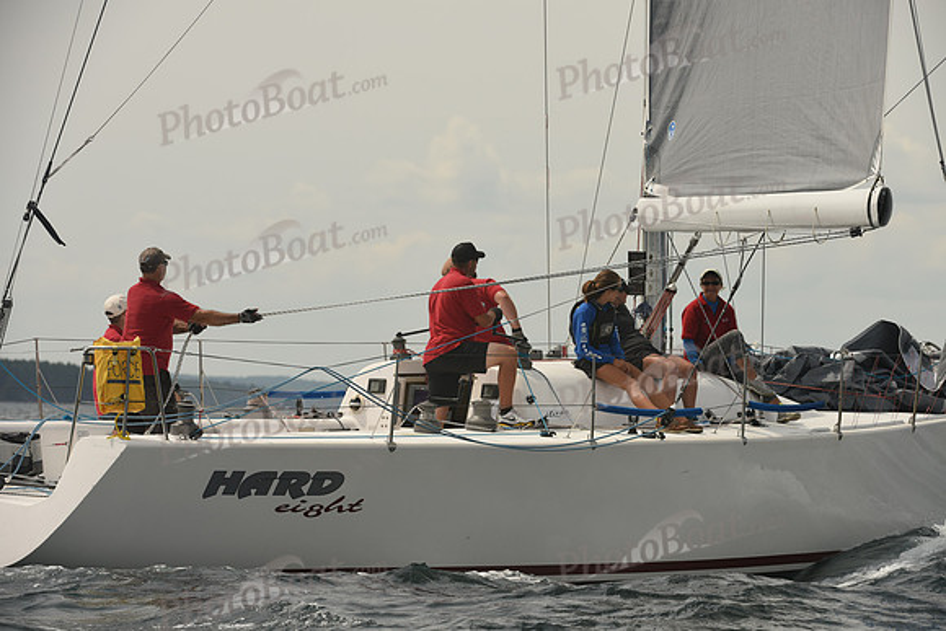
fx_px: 5257
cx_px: 473
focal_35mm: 200
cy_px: 316
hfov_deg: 10.3
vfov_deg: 6.9
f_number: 7.1
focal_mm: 200
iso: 250
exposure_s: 1/1000
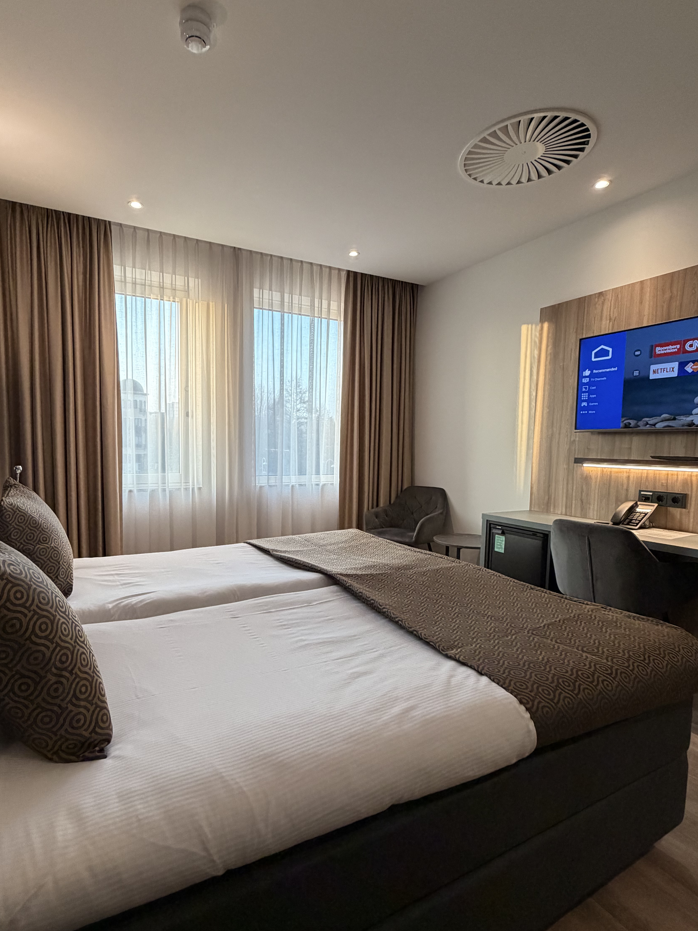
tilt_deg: -5.4
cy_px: 491
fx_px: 484
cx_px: 300
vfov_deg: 87.7
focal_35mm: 18
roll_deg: -1.2
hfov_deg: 71.2
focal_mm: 2.22
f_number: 2.2
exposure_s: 1/112
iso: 320
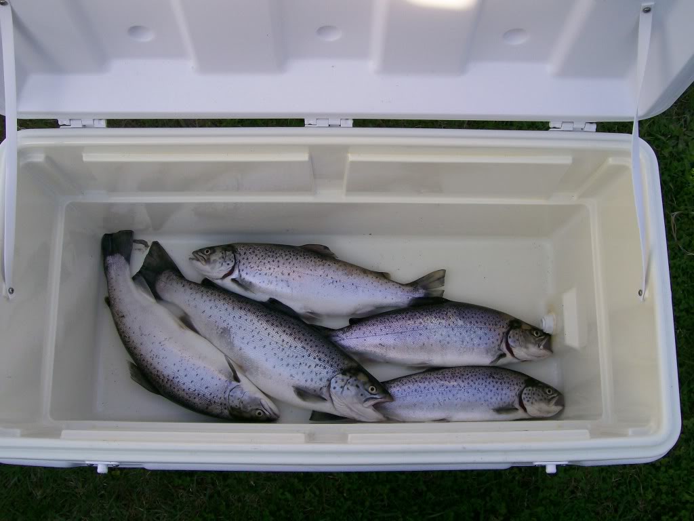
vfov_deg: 39.7
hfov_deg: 51.4
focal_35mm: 36
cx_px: 347
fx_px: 722
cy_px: 260
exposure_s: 1/273
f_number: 4.8
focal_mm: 6
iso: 80
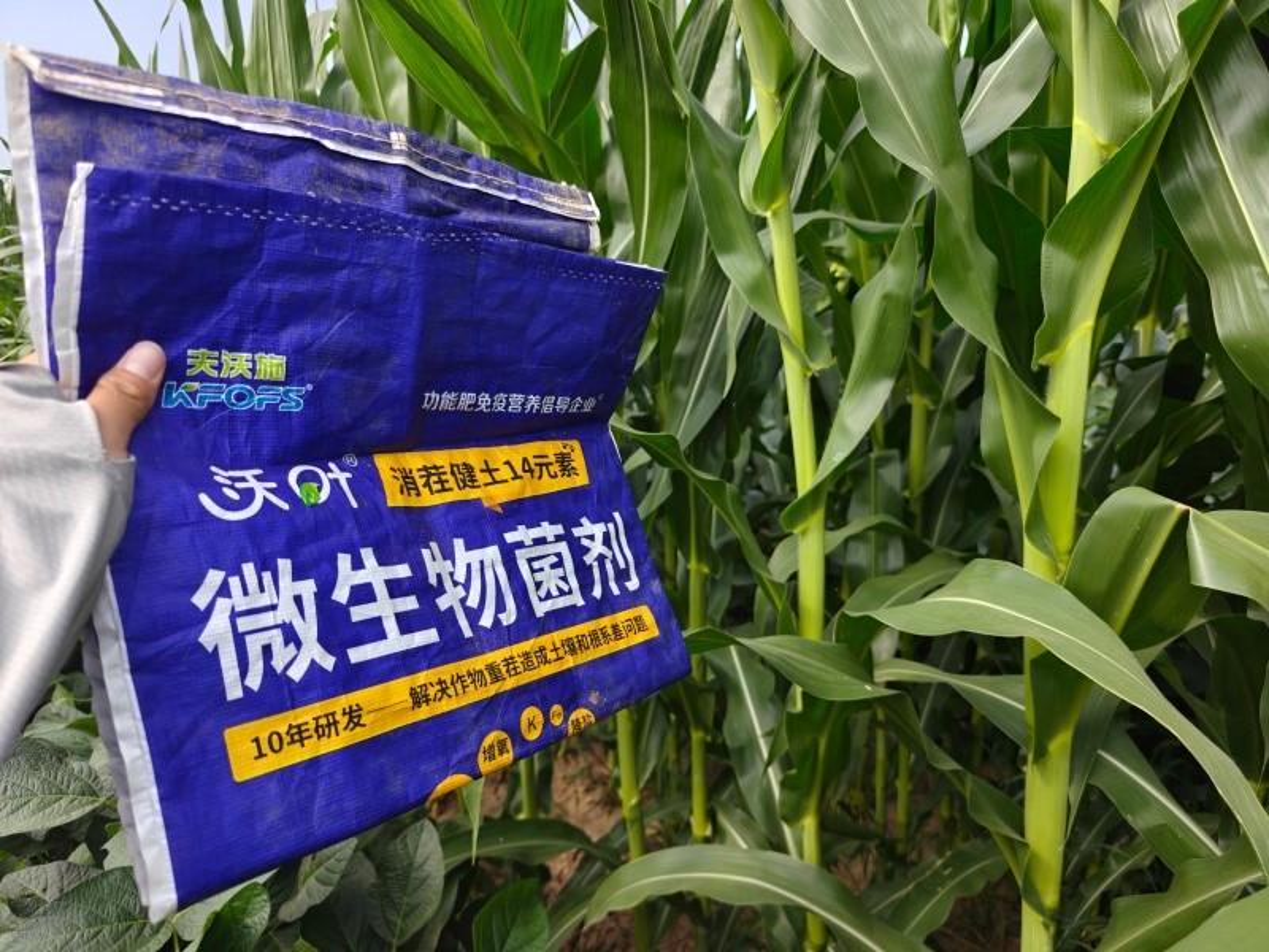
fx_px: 843
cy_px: 476
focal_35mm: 23
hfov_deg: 73.9
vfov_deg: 58.9
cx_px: 634
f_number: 1.6
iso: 50
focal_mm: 6.06
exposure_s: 1/2072
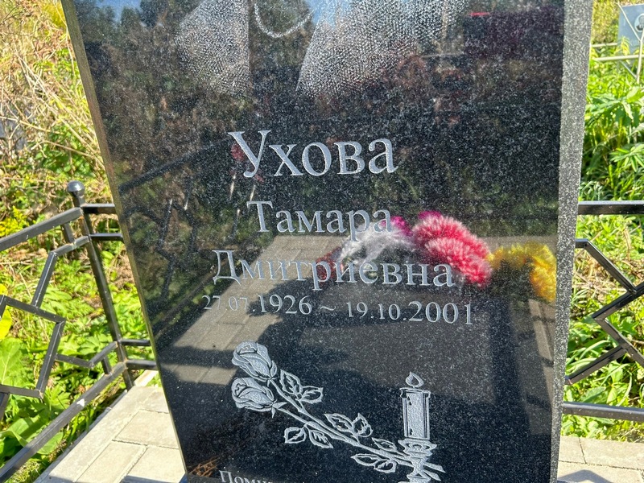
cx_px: 322
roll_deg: +1.6
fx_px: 484
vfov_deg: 53.1
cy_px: 242
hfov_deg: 67.3
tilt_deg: -18.6
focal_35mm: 26
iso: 50
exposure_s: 1/383
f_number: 1.5
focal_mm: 5.7
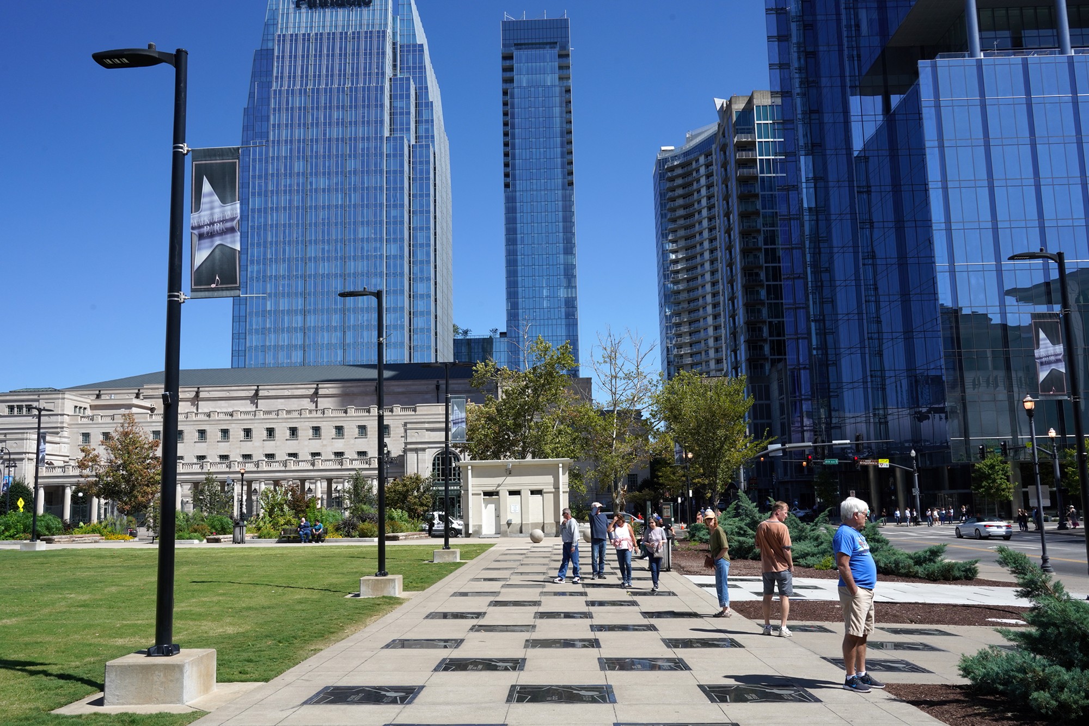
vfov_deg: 42.3
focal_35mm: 31
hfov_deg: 60.3
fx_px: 938
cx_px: 544
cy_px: 363
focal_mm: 31
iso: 400
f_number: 16
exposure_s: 1/100
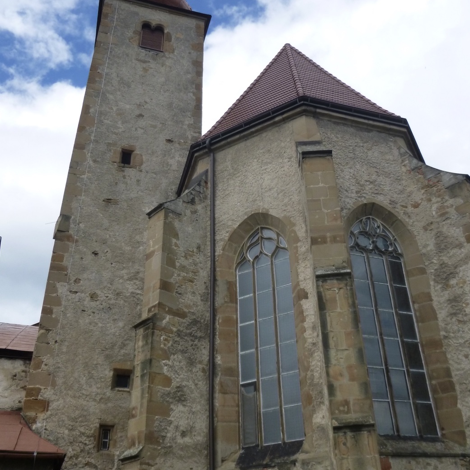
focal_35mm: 34
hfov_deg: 48.4
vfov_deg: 48.4
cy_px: 216
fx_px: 522
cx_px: 249
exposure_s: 1/160
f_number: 9
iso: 160
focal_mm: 4.5
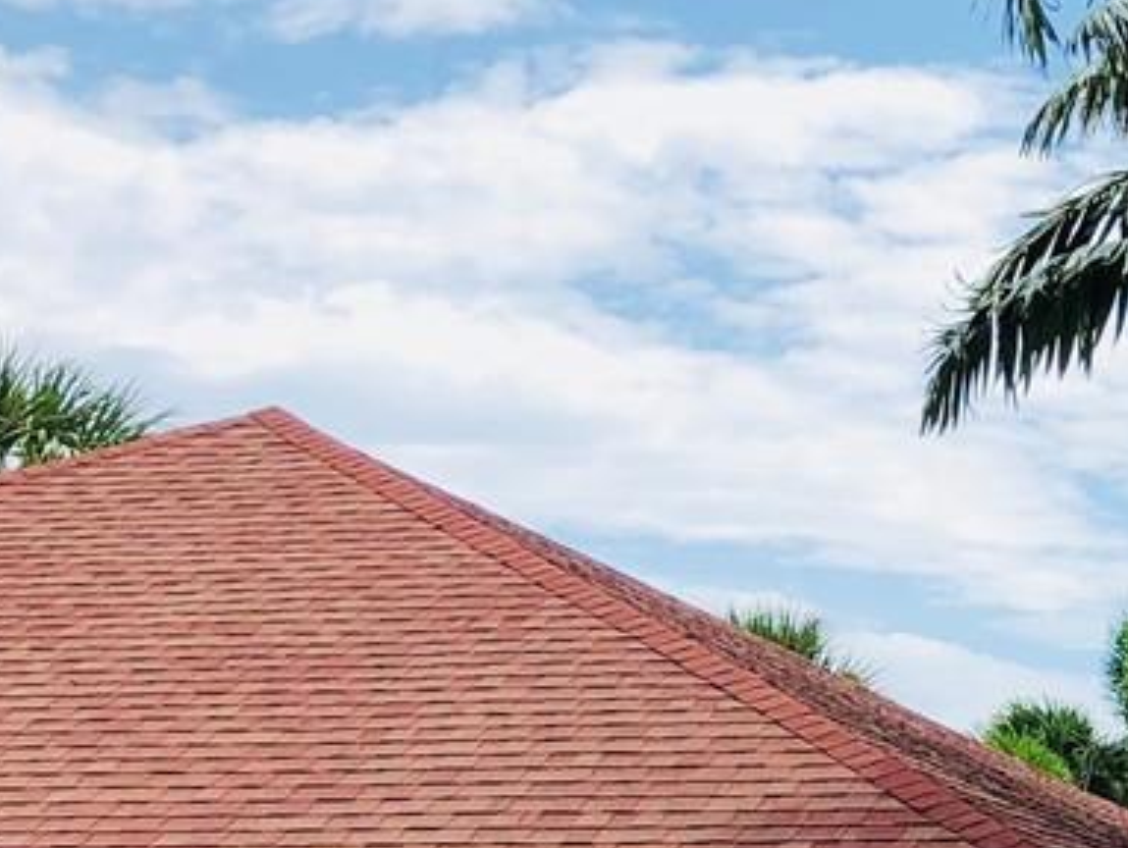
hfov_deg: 15.2
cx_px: 1629
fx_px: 3947
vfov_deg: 11.9
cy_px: 1104
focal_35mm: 121
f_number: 1.8
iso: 20
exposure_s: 1/1675
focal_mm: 3.99
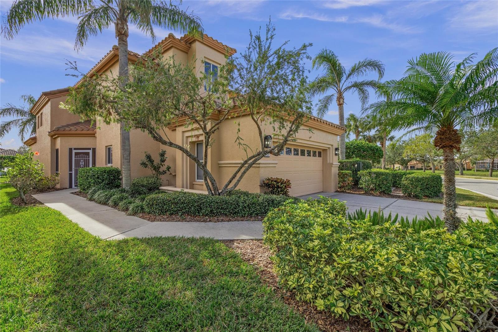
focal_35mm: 16
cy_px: 166
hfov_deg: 96.7
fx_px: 221
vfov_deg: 73.7
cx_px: 249
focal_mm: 16
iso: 100
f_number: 6.3
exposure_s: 1/125
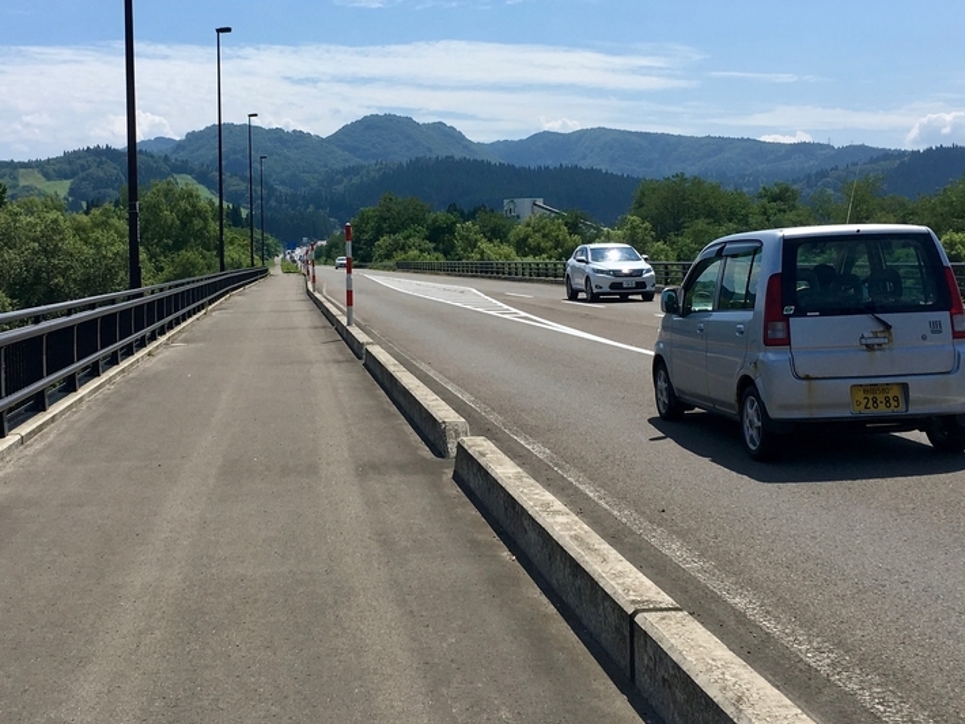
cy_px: 288
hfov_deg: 38.8
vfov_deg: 29.6
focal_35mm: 49
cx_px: 415
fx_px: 1366
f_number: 2.2
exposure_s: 1/2564
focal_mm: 4.15
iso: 25
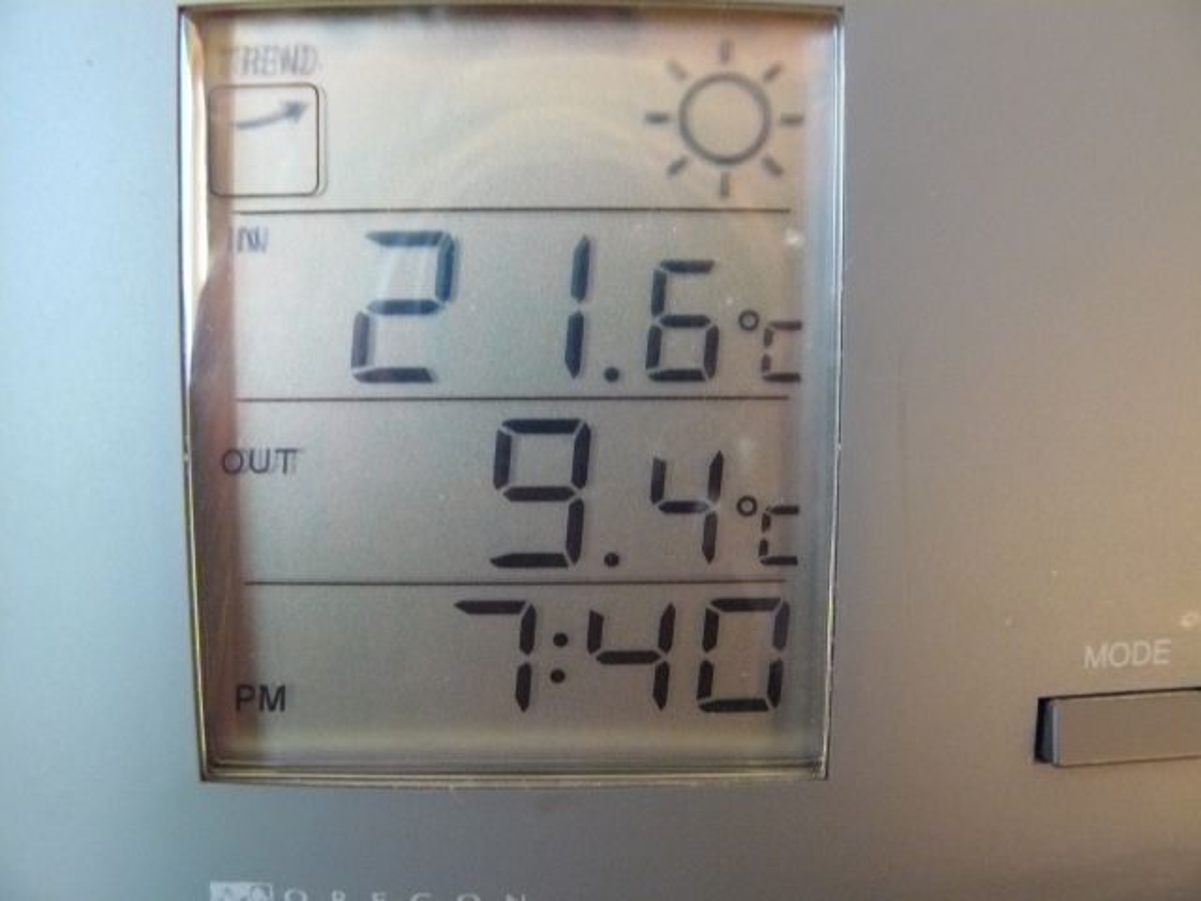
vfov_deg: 39.7
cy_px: 450
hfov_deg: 51.4
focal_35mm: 36
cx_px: 600
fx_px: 1249
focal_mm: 6
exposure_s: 1/30
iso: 400
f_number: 2.8
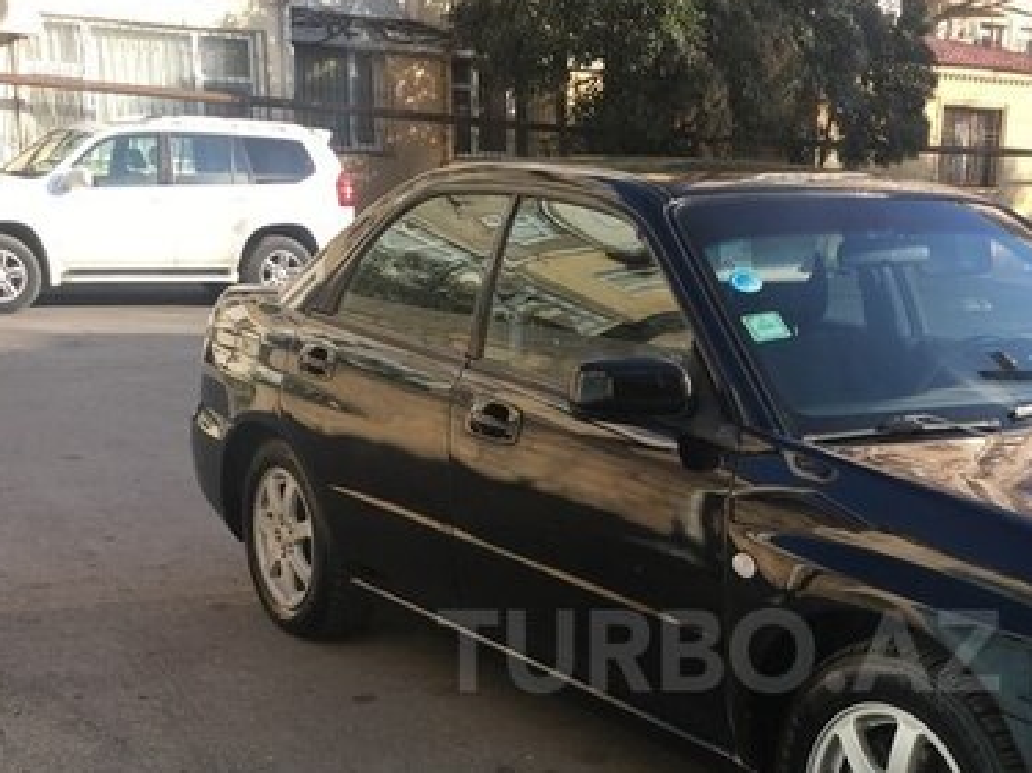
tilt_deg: -16.6
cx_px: 718
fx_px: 1520
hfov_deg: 37.0
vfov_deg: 27.8
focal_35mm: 51
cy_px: 651
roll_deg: -2.3
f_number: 2.2
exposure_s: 1/411
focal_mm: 4.15
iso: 25
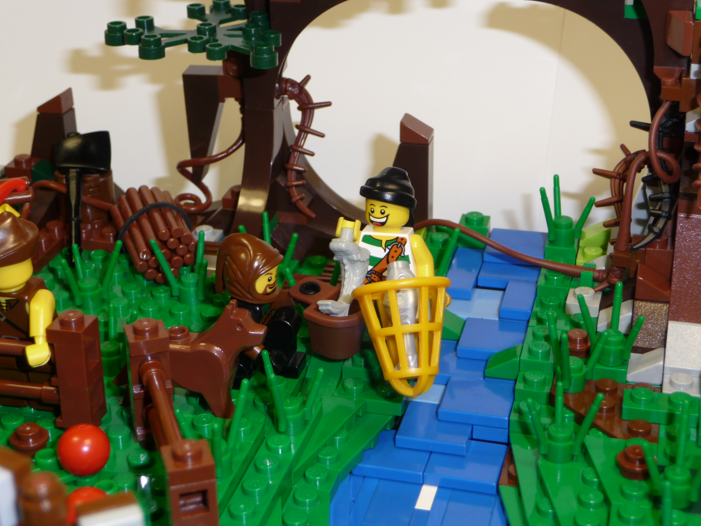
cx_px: 350
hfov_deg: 29.0
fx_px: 1357
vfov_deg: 21.9
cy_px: 263
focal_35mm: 67
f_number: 4.5
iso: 100
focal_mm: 11.3
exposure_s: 1/30
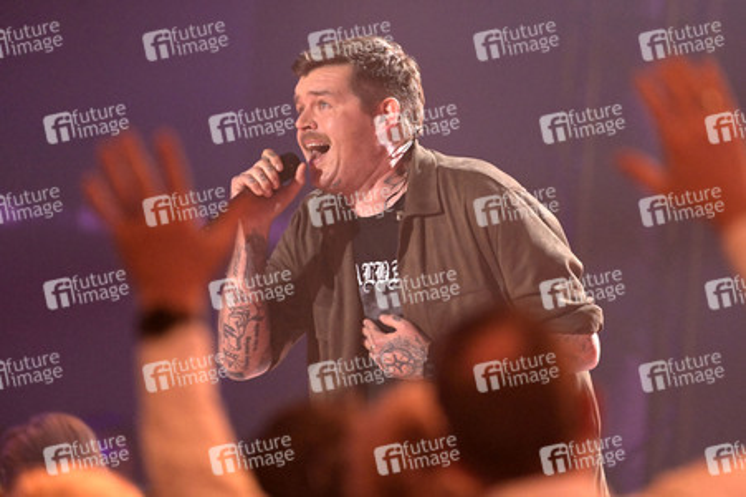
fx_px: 10353
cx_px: 373
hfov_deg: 4.1
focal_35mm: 500
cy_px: 248
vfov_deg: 2.7
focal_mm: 500
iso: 10000
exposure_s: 1/400
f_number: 5.6
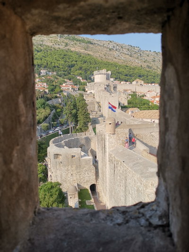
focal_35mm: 27
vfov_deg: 65.3
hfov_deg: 51.4
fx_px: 196
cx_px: 94
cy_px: 126
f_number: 1.8
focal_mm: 5.58
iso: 50
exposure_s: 1/2128
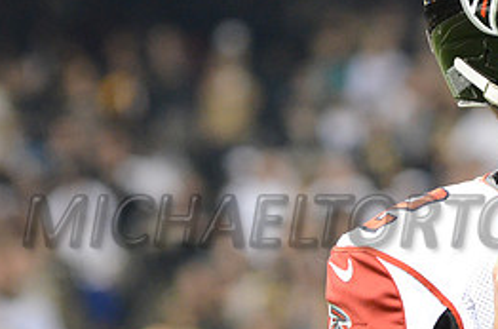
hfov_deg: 3.1
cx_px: 454
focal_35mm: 664
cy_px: 217
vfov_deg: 2.1
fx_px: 9158
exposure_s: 1/640
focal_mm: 200
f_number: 5
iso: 3200
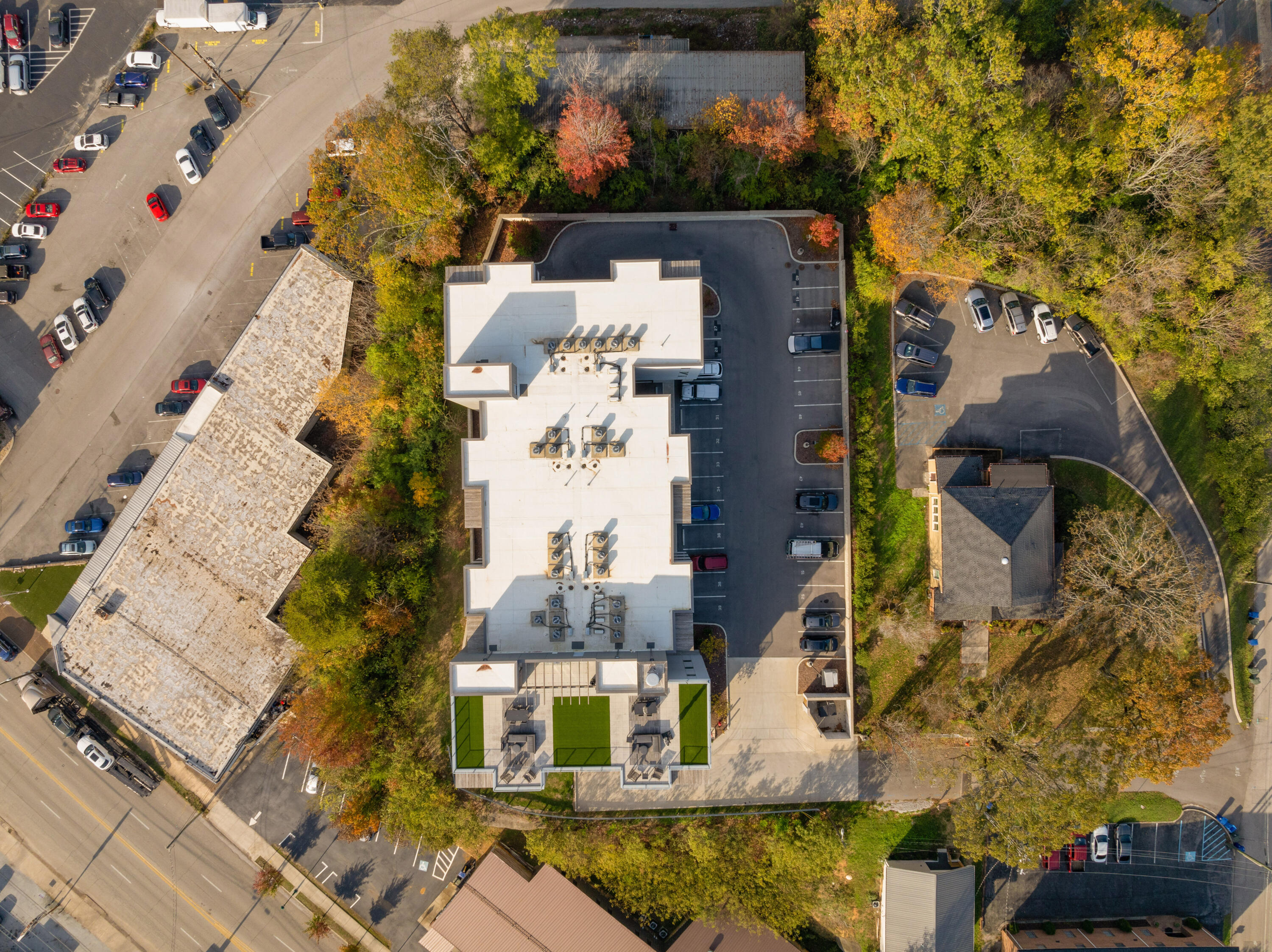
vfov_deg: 56.8
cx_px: 636
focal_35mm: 24
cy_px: 476
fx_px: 881
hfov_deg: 71.6
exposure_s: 1/160
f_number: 8
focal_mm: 12.29
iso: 100
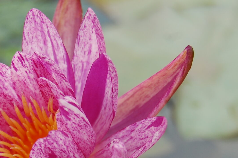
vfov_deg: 8.3
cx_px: 51
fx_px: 1090
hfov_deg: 12.4
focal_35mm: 165
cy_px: 134
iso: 200
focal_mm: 46
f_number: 7.1
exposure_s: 1/200
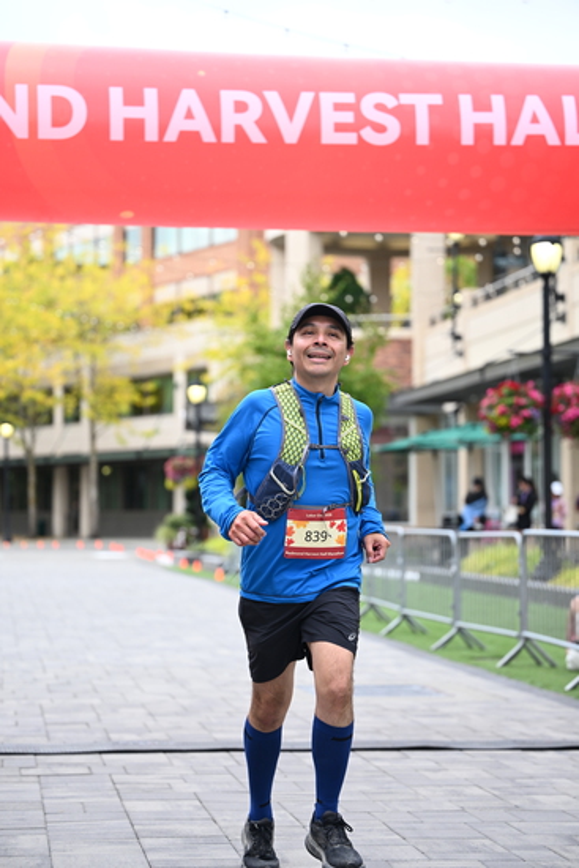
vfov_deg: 24.8
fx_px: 1977
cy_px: 434
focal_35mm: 82
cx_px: 290
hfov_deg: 16.7
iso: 640
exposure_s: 1/1250
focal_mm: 82
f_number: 2.8
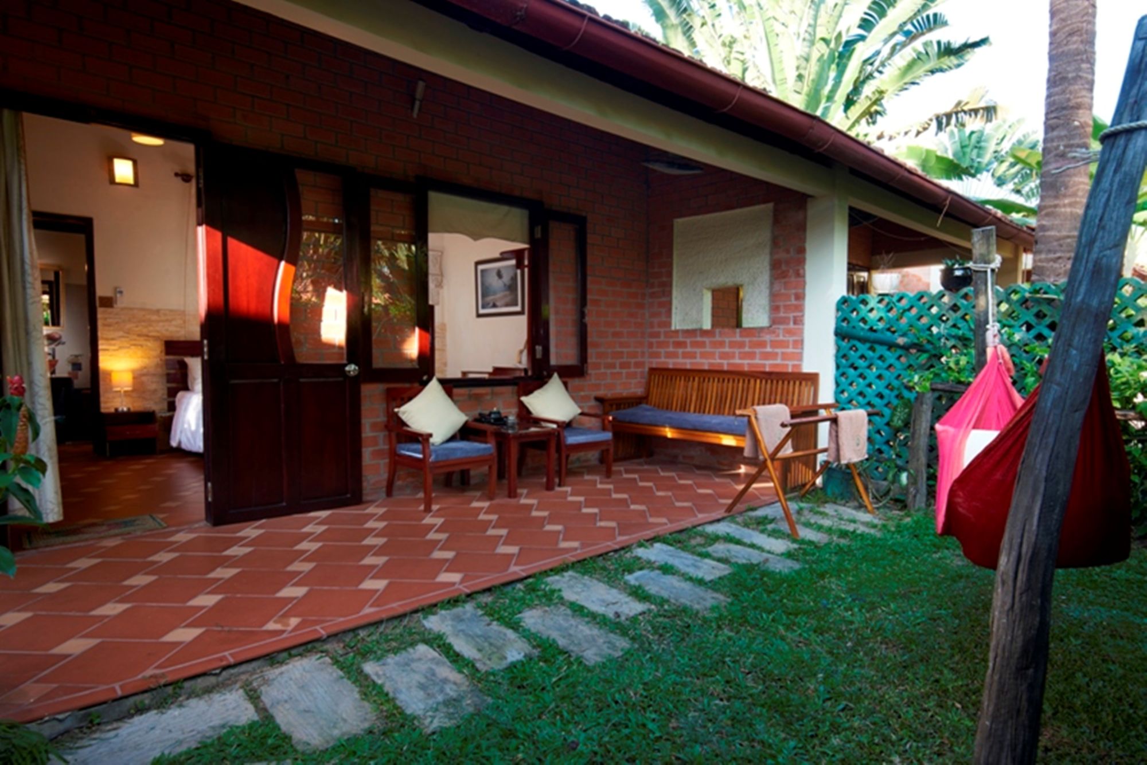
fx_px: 637
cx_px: 574
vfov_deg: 62.0
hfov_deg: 84.0
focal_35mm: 20
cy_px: 382
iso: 100
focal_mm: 20
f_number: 11
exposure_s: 1/5
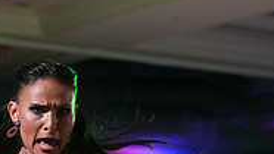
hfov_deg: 7.9
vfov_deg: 4.4
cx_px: 63
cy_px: 312
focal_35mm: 274
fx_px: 1992
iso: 3200
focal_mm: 84
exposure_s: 1/500
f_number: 4
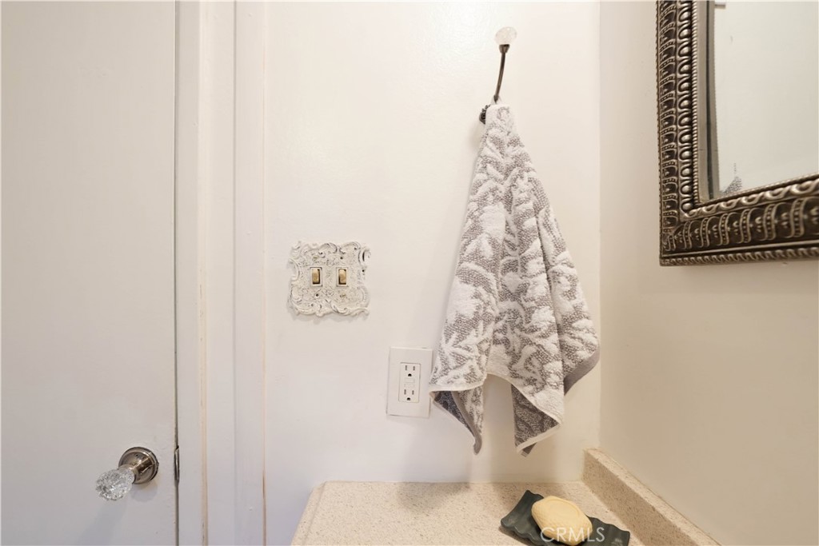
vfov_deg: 90.0
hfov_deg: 112.6
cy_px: 273
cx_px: 410
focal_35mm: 12
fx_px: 273
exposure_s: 1/30
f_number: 5.6
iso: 250
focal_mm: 12
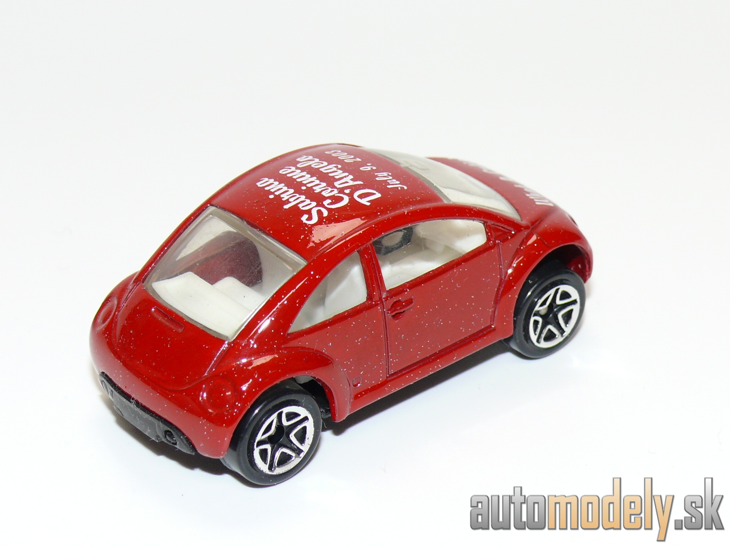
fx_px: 2214
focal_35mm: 105
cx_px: 365
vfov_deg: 14.1
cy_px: 274
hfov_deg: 18.7
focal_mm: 13.7
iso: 100
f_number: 4
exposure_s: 1/30
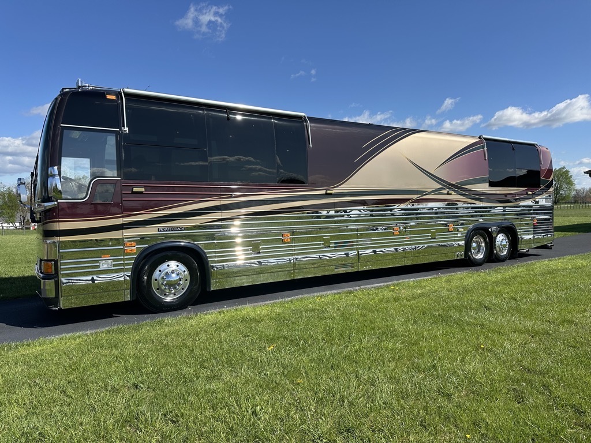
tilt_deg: -3.8
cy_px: 222
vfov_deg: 56.8
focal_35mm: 24
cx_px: 296
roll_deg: +0.1
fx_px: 410
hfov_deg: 71.6
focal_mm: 6.86
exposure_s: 1/4016
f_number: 1.78
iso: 80
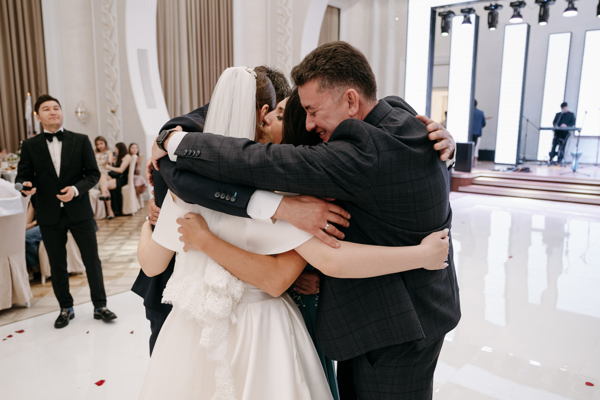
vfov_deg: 43.0
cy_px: 212
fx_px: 507
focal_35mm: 30
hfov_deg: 61.2
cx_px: 278
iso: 1250
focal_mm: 24
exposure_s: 1/200
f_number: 2.8
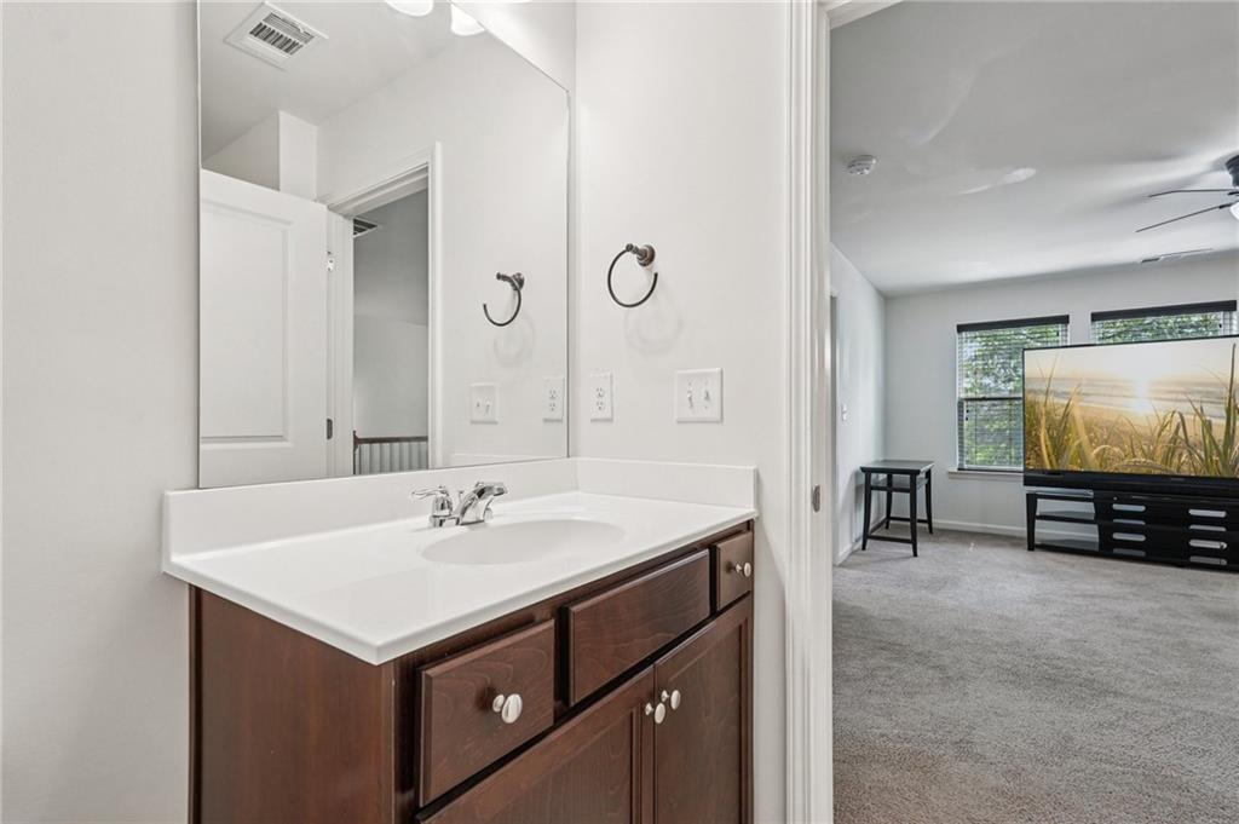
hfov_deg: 96.8
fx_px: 550
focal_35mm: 16
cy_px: 412
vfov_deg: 73.7
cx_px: 620
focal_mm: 16
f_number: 8
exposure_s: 1/40
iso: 800
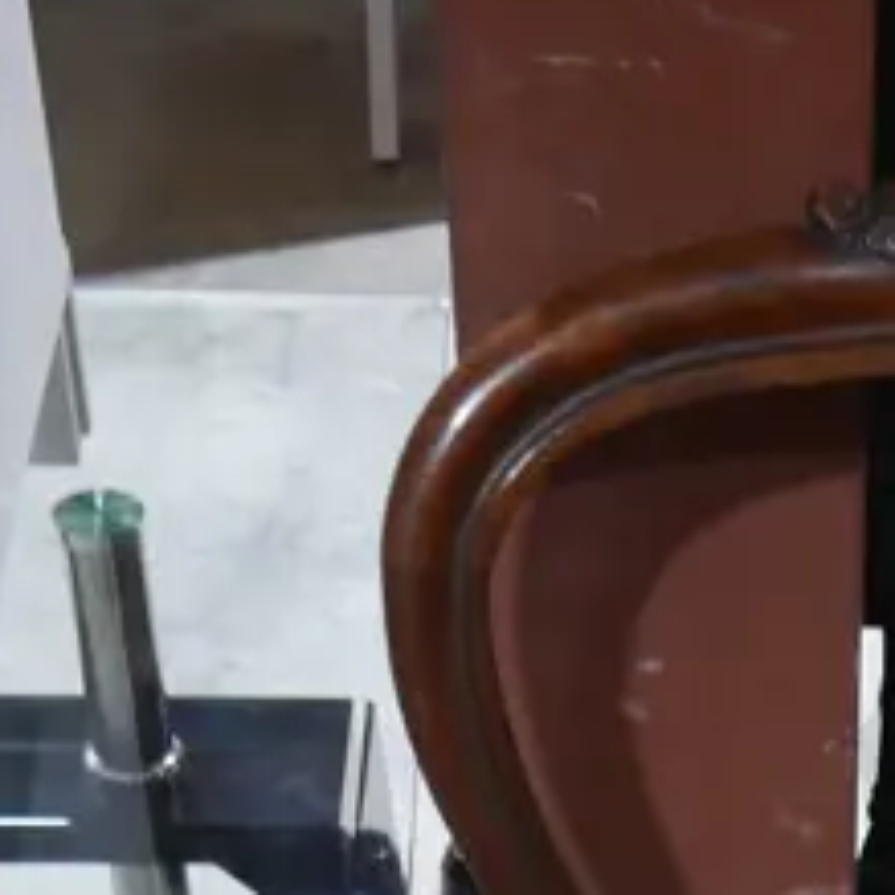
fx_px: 3393
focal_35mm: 116
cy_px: 1249
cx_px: 1353
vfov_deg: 14.3
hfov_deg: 14.1
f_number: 3.5
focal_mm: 14
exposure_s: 1/60
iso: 640
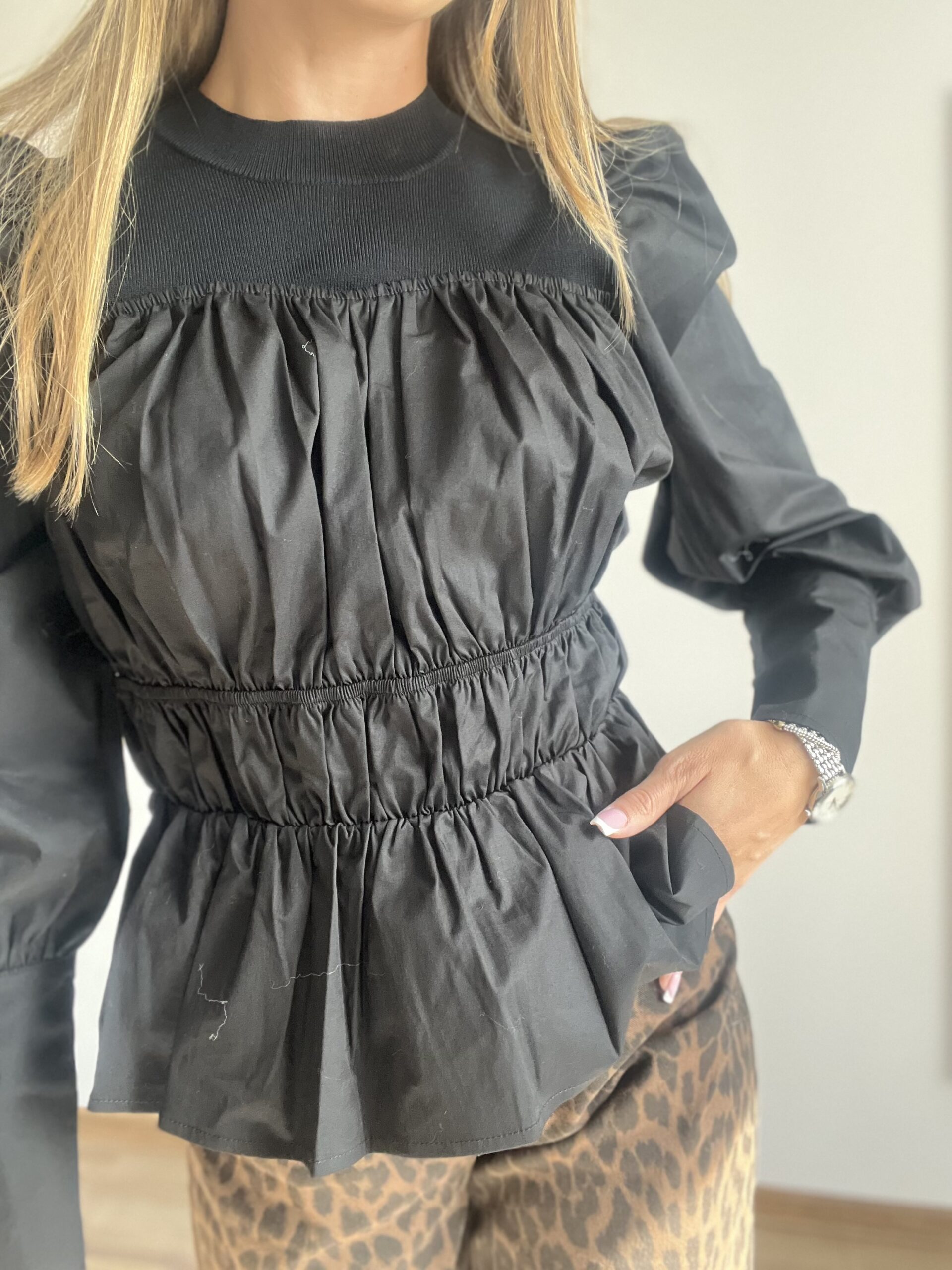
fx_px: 1100
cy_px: 635
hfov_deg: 46.8
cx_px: 476
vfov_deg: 60.0
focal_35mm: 30
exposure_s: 1/50
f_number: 2.2
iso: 200
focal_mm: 2.71
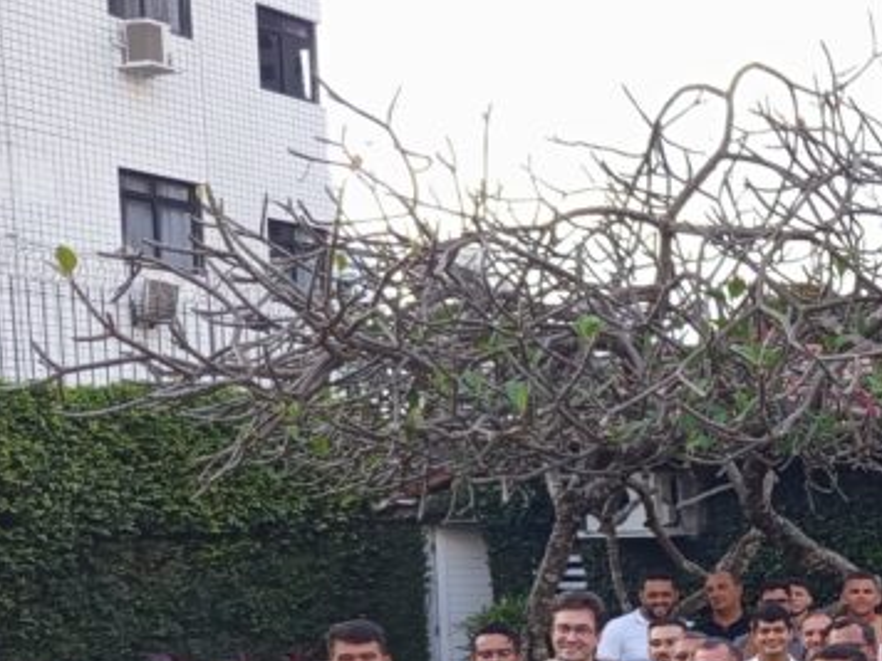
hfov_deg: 23.7
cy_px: 693
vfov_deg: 20.5
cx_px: 1241
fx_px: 1758
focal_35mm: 69
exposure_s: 1/120
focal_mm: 5.24
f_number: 1.7
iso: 107
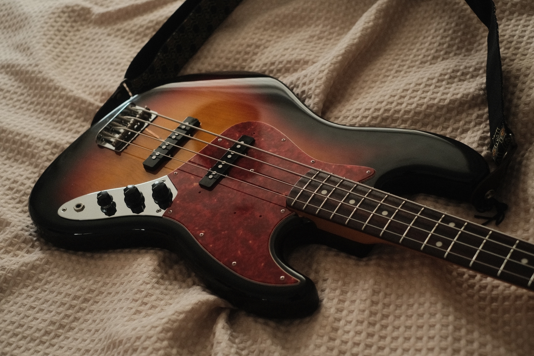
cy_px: 178
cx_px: 267
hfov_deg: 37.5
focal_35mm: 53
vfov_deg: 25.5
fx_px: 786
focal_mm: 35
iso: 2000
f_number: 2.8
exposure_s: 1/125
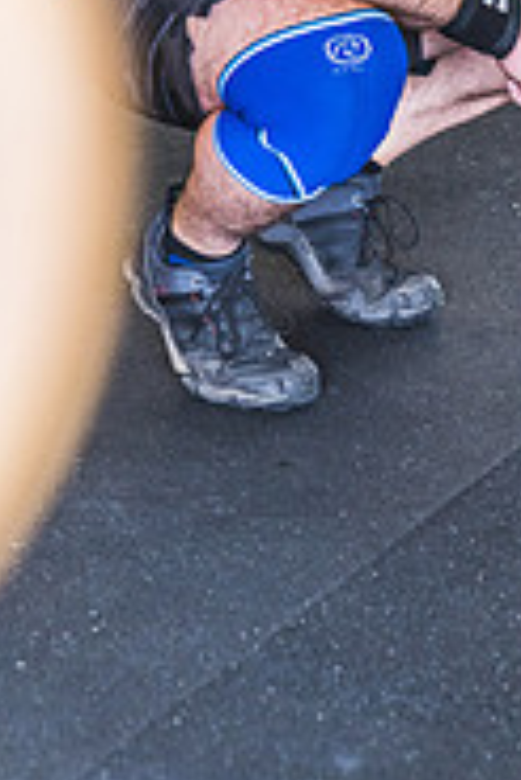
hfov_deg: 8.0
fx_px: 3705
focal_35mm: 171
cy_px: -123
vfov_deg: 11.8
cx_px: 441
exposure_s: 1/125
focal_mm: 70
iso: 2000
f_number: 2.8
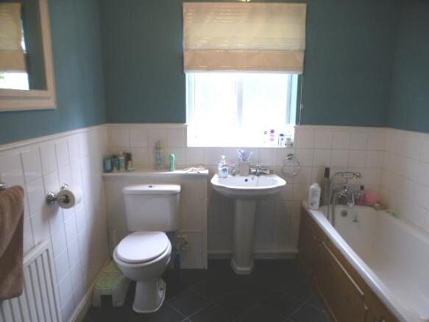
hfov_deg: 71.6
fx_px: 297
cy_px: 161
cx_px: 214
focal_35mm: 24
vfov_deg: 56.8
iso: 400
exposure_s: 1/60
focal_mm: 4.3
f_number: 3.3
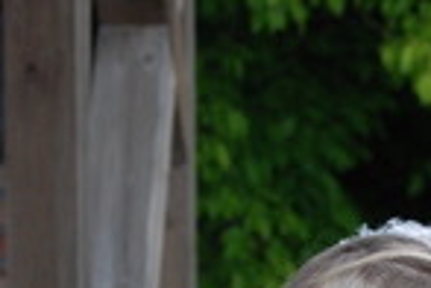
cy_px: 441
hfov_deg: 4.5
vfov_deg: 3.0
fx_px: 5483
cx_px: 792
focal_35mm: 458
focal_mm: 70
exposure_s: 1/500
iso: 400
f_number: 4.5
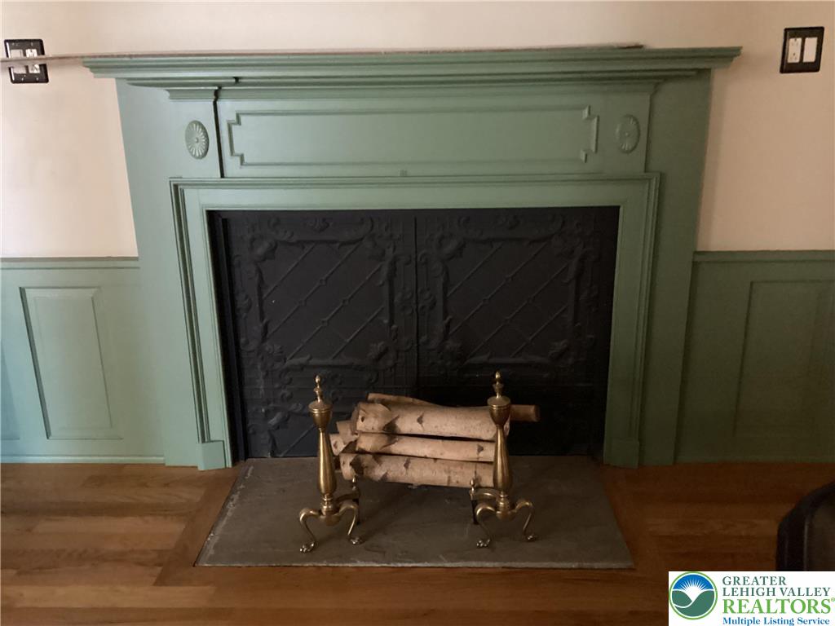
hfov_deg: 58.4
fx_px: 748
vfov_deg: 45.4
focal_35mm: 31
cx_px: 418
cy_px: 313
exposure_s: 1/15
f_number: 2.4
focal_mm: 3.3
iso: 800
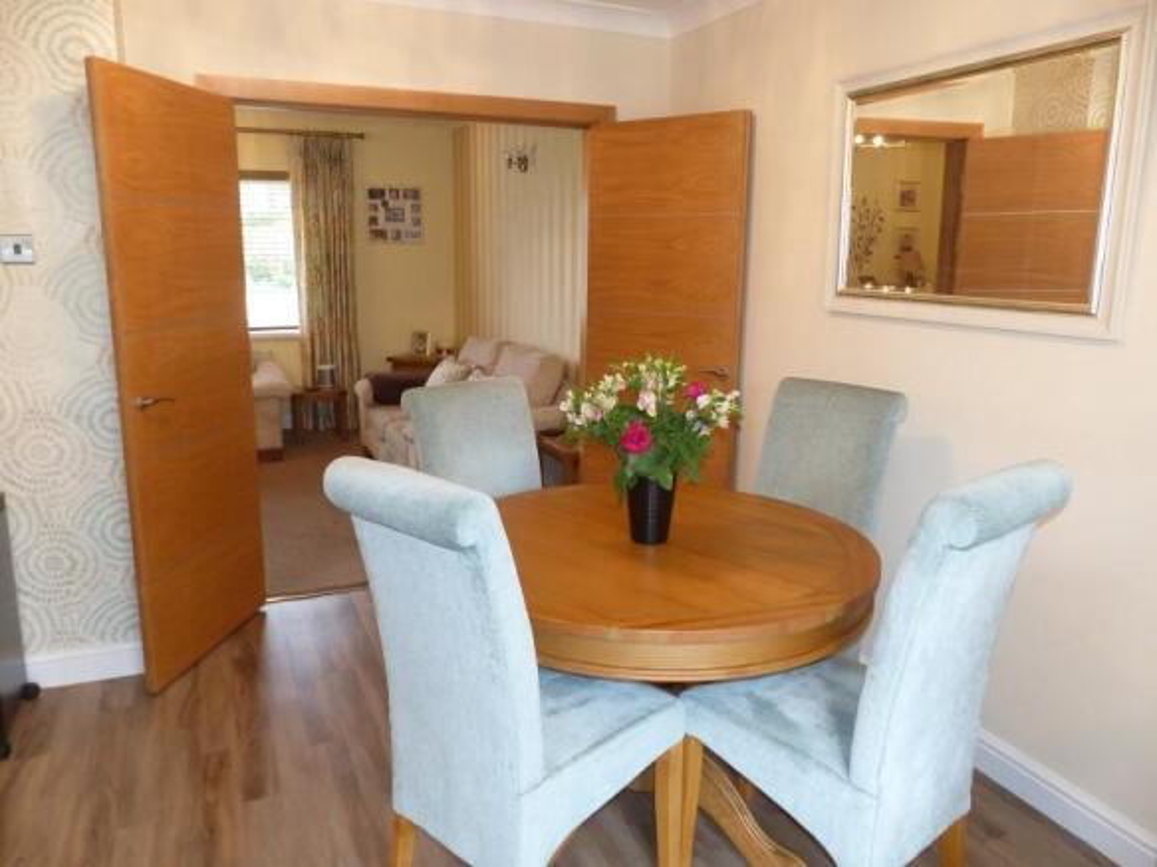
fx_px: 835
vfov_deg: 54.9
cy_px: 434
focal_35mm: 25
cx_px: 578
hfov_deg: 69.4
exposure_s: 1/40
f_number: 2.8
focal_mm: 4.5
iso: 400
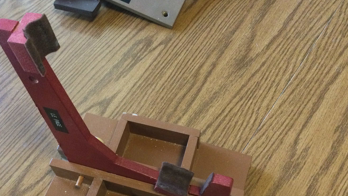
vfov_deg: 28.0
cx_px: 154
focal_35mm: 42
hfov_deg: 48.3
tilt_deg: -61.4
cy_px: 140
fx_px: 388
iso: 200
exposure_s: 1/30
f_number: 2.4
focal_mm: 3.3
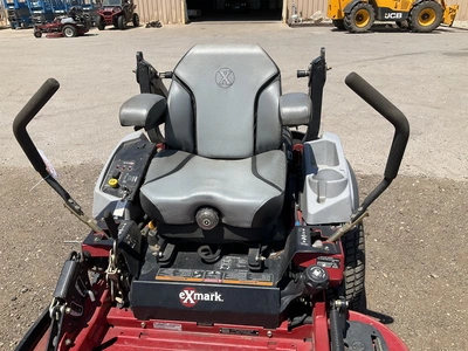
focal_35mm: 29
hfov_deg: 61.7
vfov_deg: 48.2
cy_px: 176
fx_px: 392
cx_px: 234
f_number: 1.8
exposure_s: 1/1534
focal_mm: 3
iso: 25
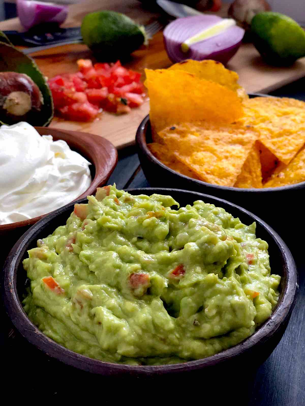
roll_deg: +0.9
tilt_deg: -34.5
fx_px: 611
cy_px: 203
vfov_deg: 36.8
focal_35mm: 52
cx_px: 152
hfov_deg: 28.0
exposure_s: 1/30
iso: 125
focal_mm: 6
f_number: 2.4
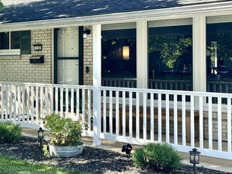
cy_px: 57
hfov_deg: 27.5
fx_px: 469
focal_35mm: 70
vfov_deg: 20.9
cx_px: 69
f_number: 1.78
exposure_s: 1/1133
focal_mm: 6.76
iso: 64
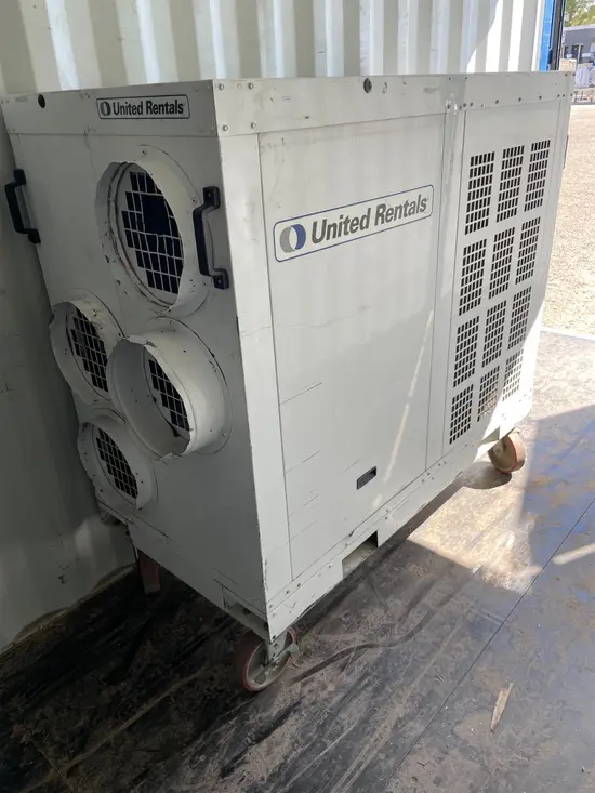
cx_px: 298
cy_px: 396
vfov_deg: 67.3
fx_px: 596
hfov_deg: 53.1
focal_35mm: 26
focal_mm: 4.2
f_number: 1.6
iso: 32
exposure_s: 1/267
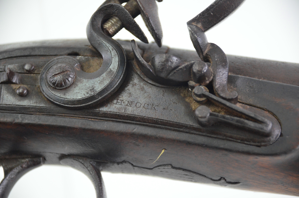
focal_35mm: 202
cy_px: 99
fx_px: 1678
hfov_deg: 10.2
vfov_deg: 6.8
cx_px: 150
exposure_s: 1/125
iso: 1600
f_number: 5.6
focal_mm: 135
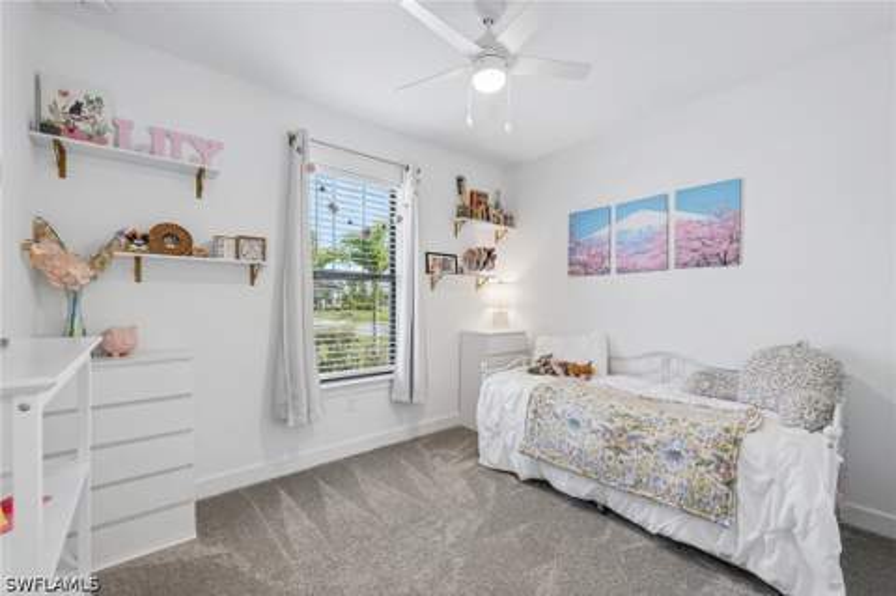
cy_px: 298
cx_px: 448
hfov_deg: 104.3
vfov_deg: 81.1
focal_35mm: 14
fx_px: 348
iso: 400
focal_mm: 14
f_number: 8
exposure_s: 1/30
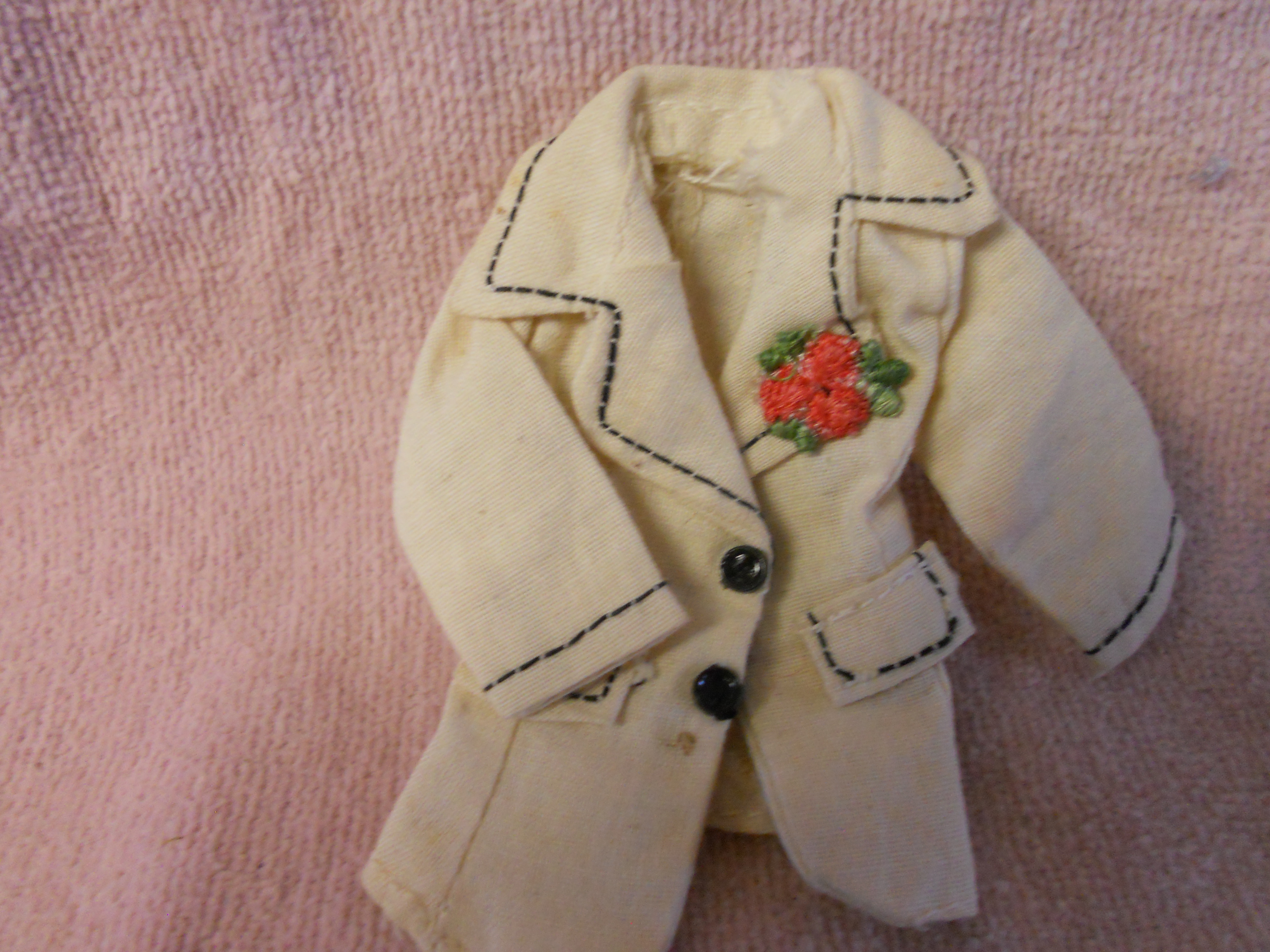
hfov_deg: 56.8
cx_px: 635
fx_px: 1174
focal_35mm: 32
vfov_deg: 44.2
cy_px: 476
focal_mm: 5.8
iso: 400
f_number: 3.5
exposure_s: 1/30
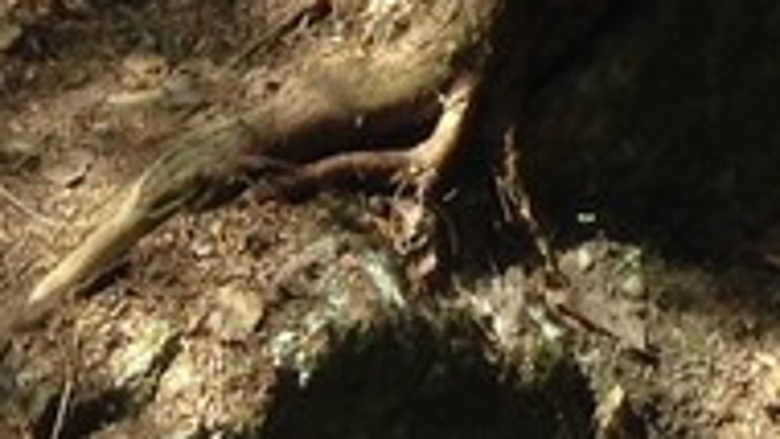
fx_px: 4014
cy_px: -736
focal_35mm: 194
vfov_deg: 5.9
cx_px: -411
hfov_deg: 10.7
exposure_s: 1/115
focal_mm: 3.3
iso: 32
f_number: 2.4
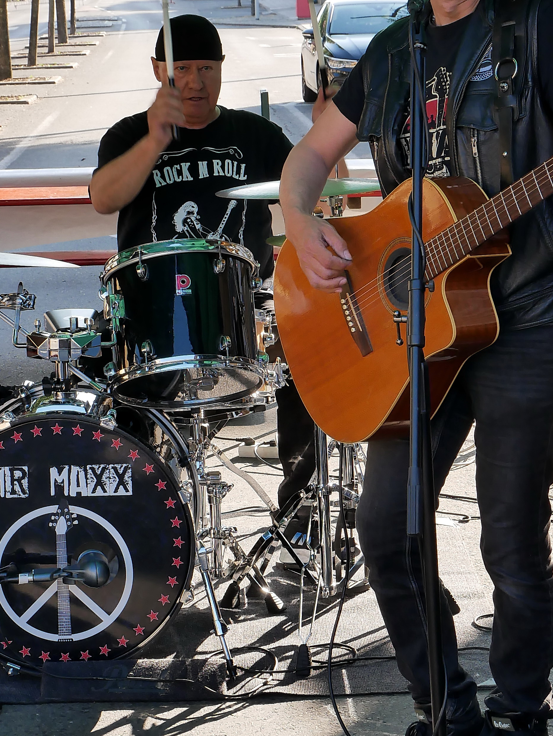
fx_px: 1958
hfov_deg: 16.1
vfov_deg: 21.3
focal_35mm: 92
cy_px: 356
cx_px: 217
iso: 320
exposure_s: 1/125
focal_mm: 25
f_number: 8
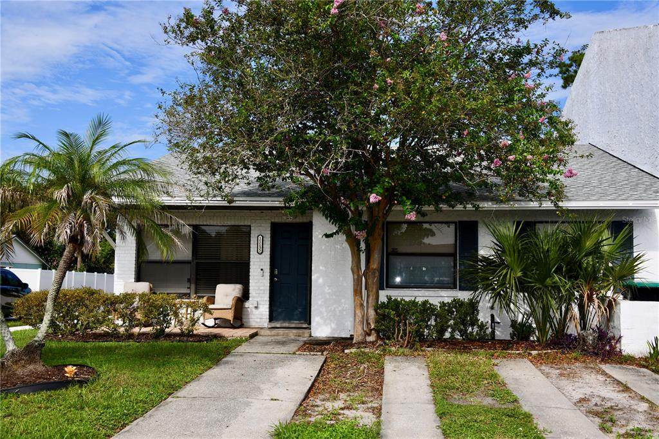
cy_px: 220
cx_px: 330
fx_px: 732
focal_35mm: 40
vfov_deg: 33.4
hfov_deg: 48.5
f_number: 10
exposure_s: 1/250
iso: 100
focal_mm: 40
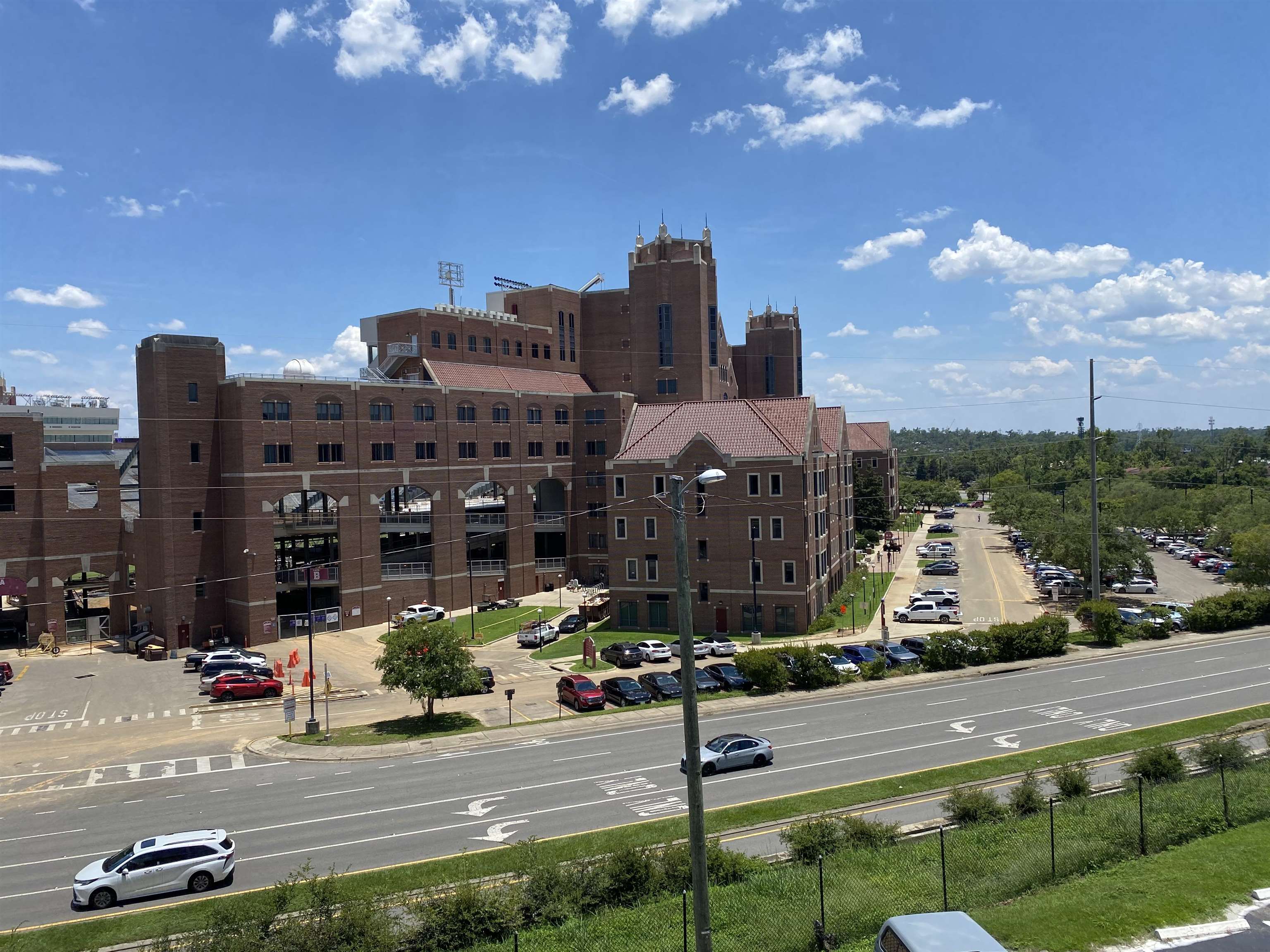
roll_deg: +1.5
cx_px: 635
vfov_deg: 53.1
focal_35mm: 26
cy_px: 476
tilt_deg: -0.7
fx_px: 954
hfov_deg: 67.3
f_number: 1.8
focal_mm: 4.25
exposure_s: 1/3497
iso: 32
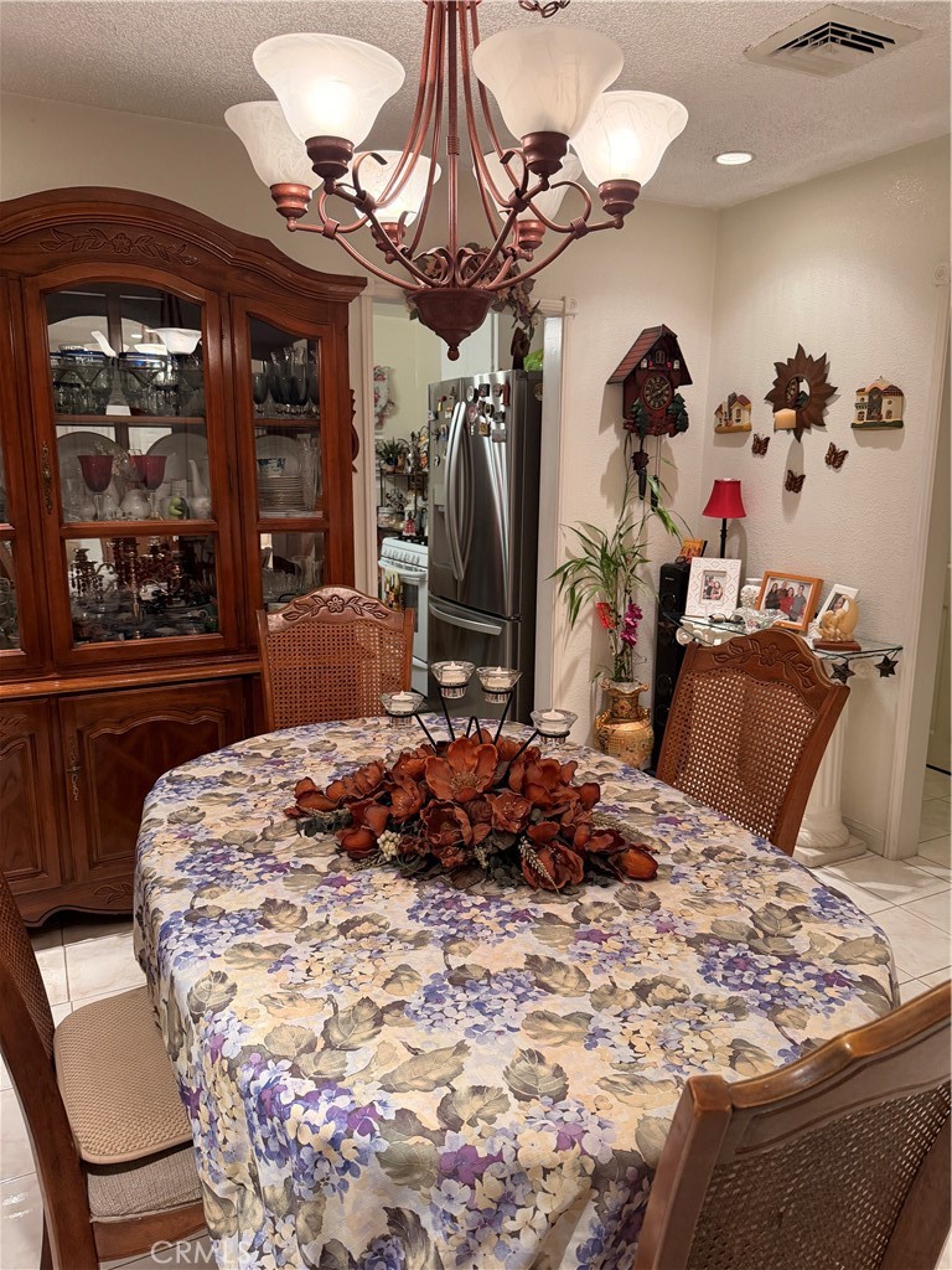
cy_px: 635
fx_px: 880
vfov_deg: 71.6
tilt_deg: -10.4
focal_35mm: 24
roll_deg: +1.2
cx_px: 476
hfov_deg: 56.8
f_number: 1.78
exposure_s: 1/60
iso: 250
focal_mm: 6.76
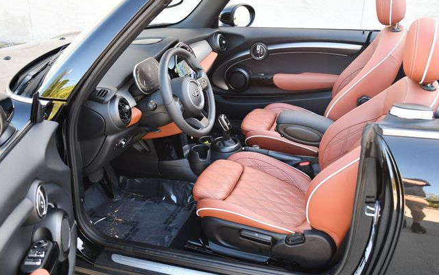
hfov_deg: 52.7
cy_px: 130
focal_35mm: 37
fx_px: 443
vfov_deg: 34.4
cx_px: 218
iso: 640
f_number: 3.5
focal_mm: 18
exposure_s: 1/250
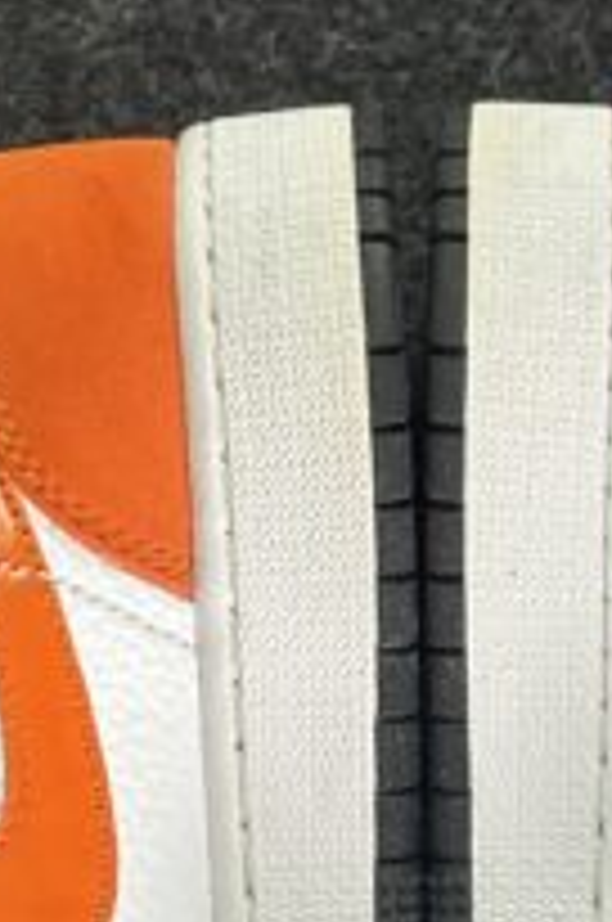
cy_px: 1001
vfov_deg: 10.4
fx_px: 4989
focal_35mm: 195
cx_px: 423
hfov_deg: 7.0
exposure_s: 1/50
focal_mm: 6.86
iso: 200
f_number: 1.78
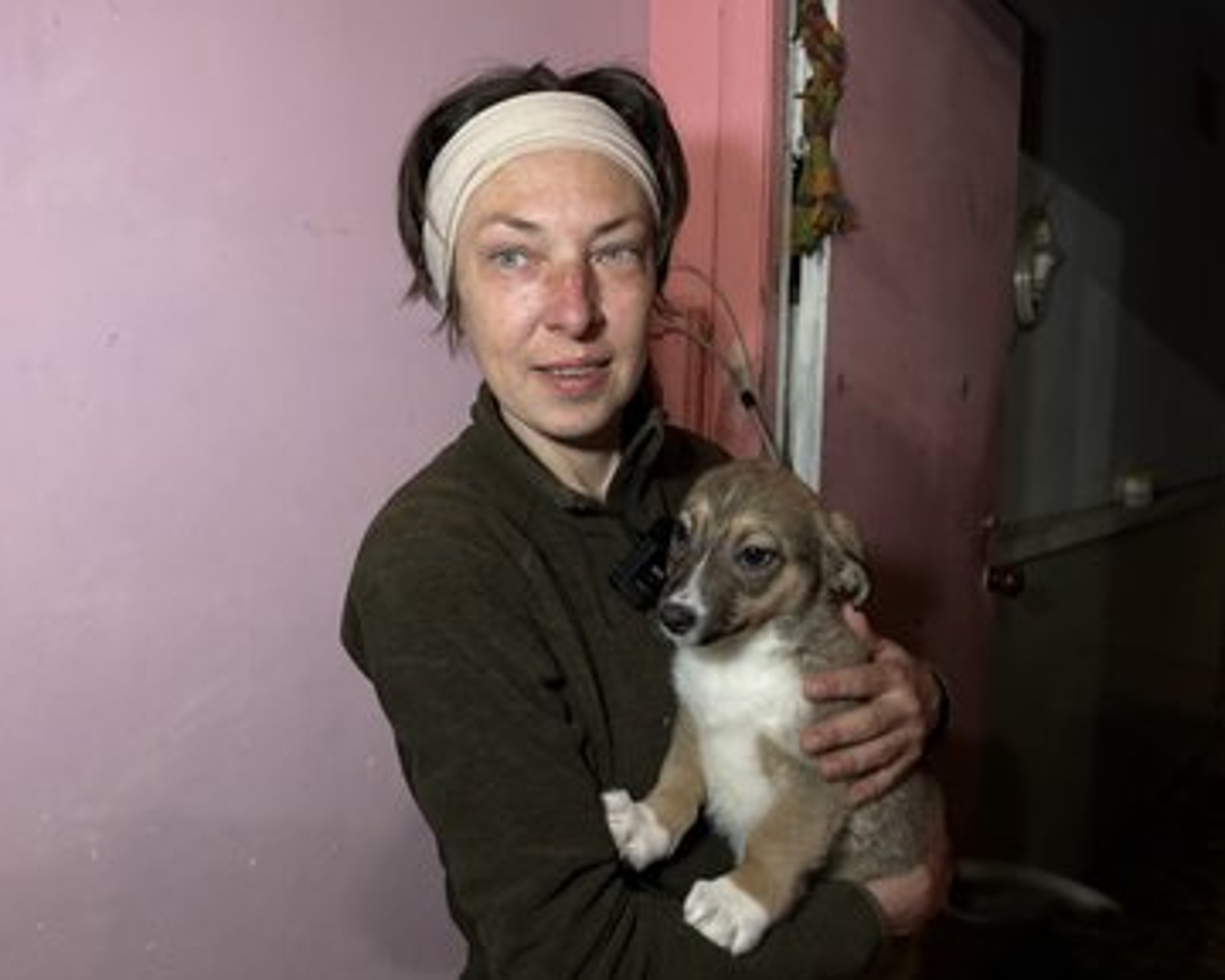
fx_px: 943
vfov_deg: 54.9
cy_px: 476
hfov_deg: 66.0
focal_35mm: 26
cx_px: 609
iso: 640
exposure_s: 1/33
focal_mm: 6.86
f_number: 1.78
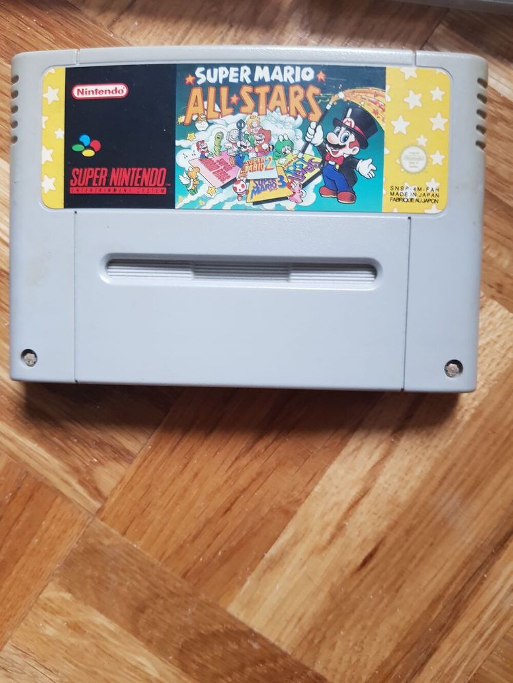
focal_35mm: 26
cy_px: 342
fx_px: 514
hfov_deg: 53.1
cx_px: 256
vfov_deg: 67.3
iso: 200
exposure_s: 1/21
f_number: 1.7
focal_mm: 4.2
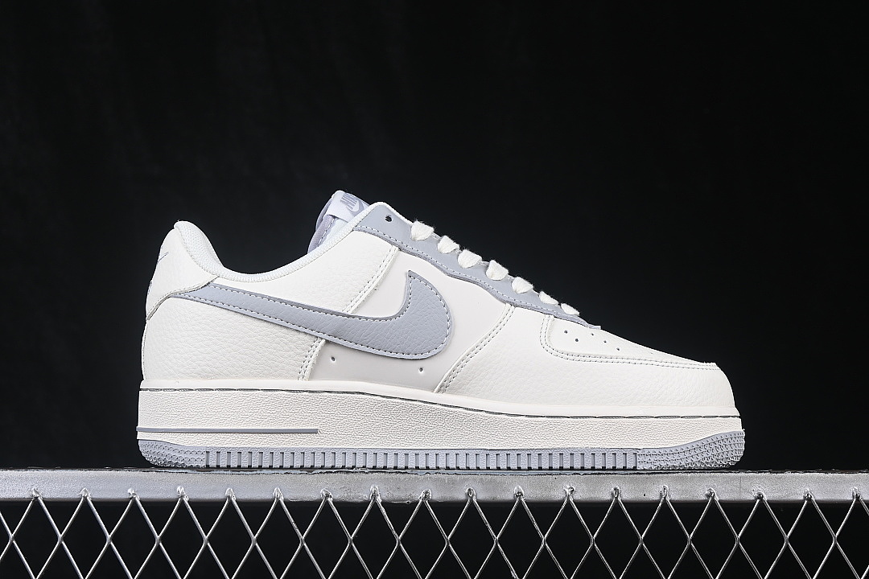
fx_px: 1810
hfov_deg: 27.0
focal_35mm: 75
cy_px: 290
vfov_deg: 18.2
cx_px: 434
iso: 160
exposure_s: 1/80
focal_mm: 50
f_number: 8
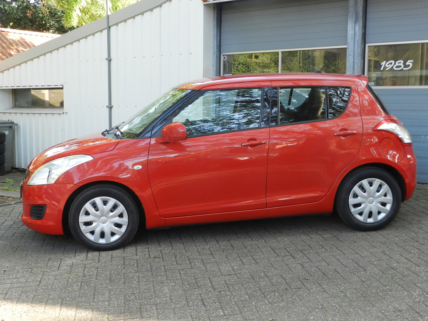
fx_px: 569
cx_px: 214
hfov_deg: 41.2
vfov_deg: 31.5
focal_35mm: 46
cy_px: 160
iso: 160
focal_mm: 8.1
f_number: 4.2
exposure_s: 1/50
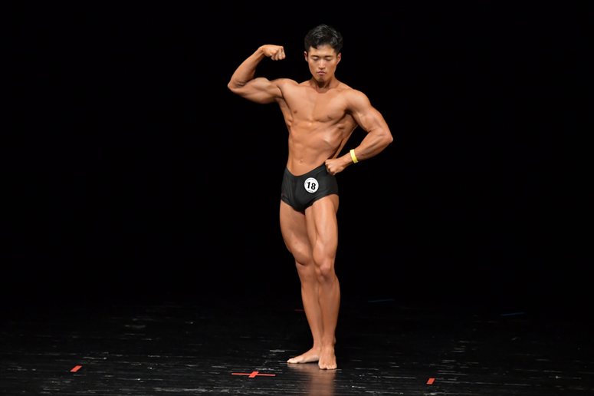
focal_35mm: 285
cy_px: 198
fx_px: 4700
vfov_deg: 4.8
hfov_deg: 7.2
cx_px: 297
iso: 4000
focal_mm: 190
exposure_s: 1/400
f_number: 5.6
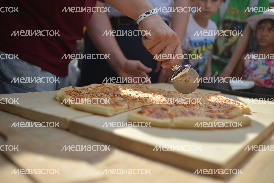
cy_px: 92
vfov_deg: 37.9
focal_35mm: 35
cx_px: 137
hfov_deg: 54.4
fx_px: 266
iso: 100
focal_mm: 35
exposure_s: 1/2500
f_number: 2.8
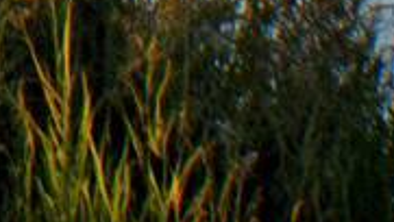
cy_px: -318
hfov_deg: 9.9
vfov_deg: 5.8
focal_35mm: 202
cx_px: -383
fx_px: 2111
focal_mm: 35
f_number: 10
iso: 500
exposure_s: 1/200
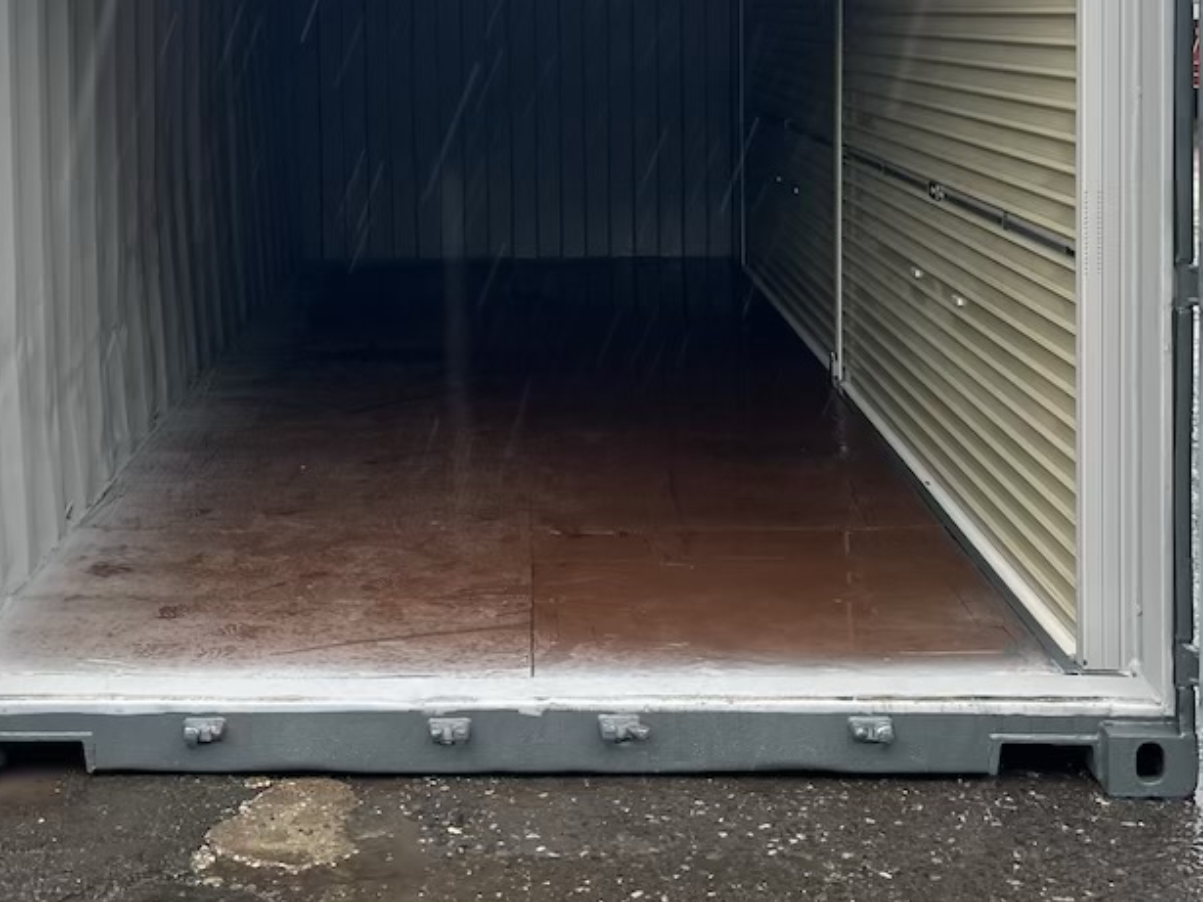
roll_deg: +1.9
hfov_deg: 36.6
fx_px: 1807
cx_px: 453
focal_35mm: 52
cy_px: 80
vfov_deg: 27.0
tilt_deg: -2.2
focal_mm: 5.1
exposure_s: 1/122
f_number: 1.6
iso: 32
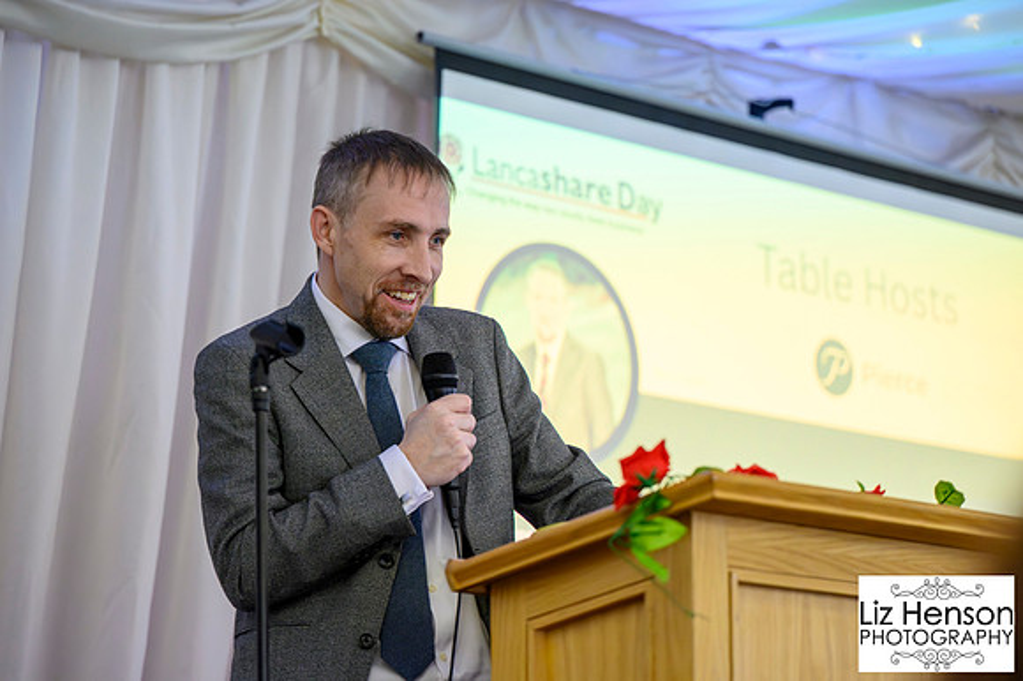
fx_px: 3323
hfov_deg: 17.5
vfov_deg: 11.7
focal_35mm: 117
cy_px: 335
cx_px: 503
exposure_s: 1/200
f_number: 2.8
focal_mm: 115
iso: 6400
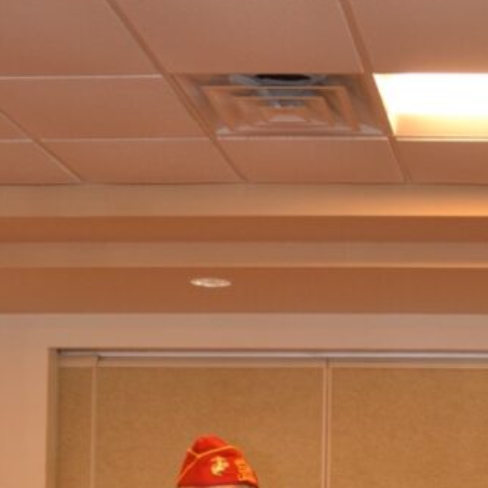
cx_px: 565
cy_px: 546
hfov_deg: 18.6
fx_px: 1420
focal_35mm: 89
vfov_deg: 18.7
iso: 450
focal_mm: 20
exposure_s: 1/60
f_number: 3.5
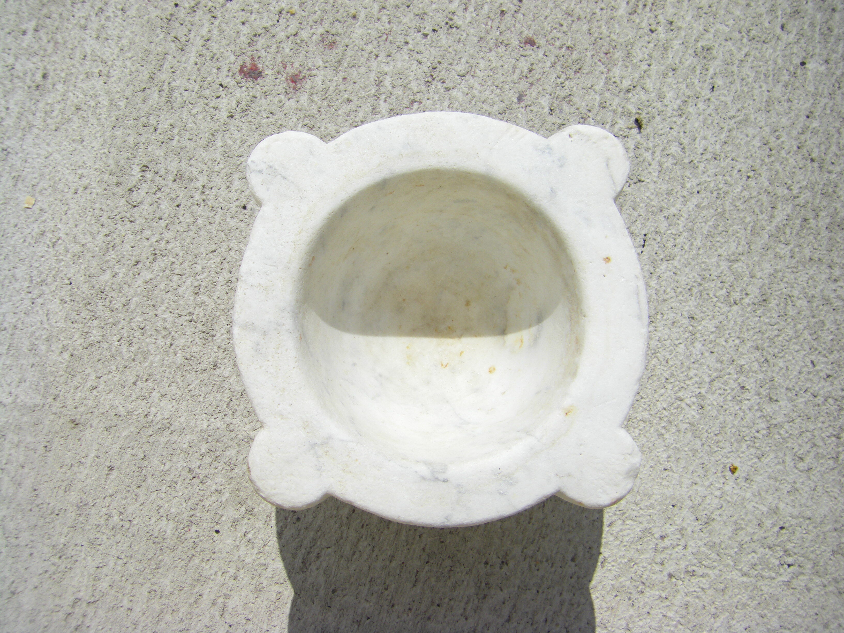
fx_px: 927
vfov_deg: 37.7
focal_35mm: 38
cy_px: 316
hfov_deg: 49.0
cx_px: 422
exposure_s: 1/500
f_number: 7
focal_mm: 6.3
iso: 64
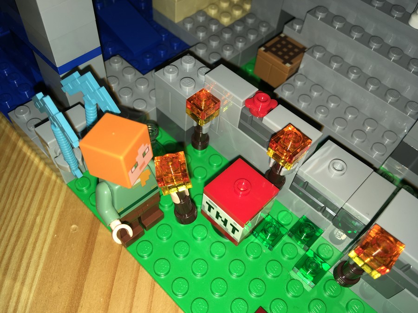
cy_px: 156
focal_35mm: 29
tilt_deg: -53.5
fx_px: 350
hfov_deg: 61.7
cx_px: 209
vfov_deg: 48.2
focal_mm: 4.15
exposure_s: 1/174
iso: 25
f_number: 2.2
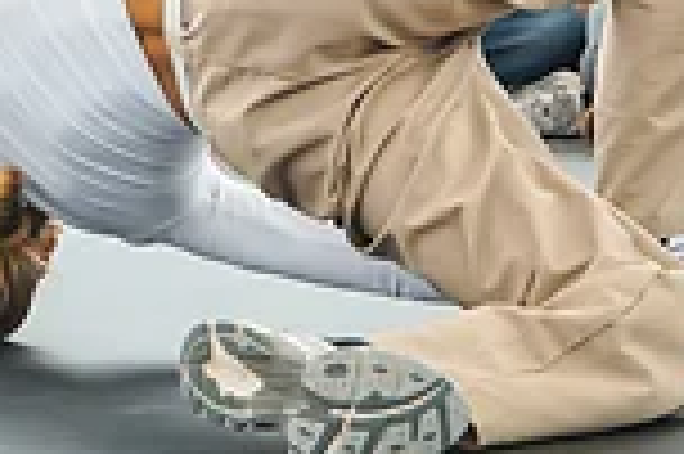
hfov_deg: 8.4
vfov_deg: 5.5
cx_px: -45
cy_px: -414
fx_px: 4612
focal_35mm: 243
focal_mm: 48
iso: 100
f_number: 4.5
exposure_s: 1/200
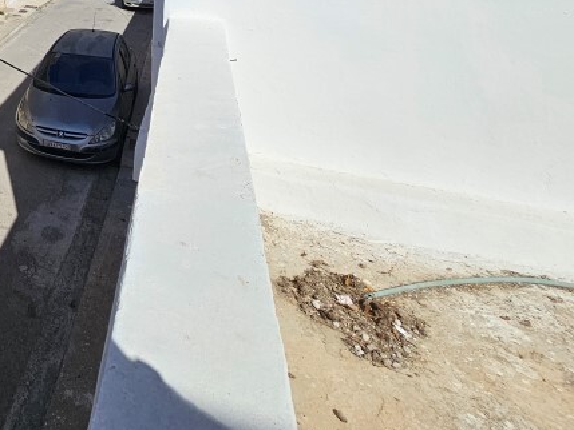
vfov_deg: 37.2
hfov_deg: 43.8
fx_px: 514
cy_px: -56
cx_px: -68
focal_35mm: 31
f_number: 2.2
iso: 50
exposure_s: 1/7122
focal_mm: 2.2
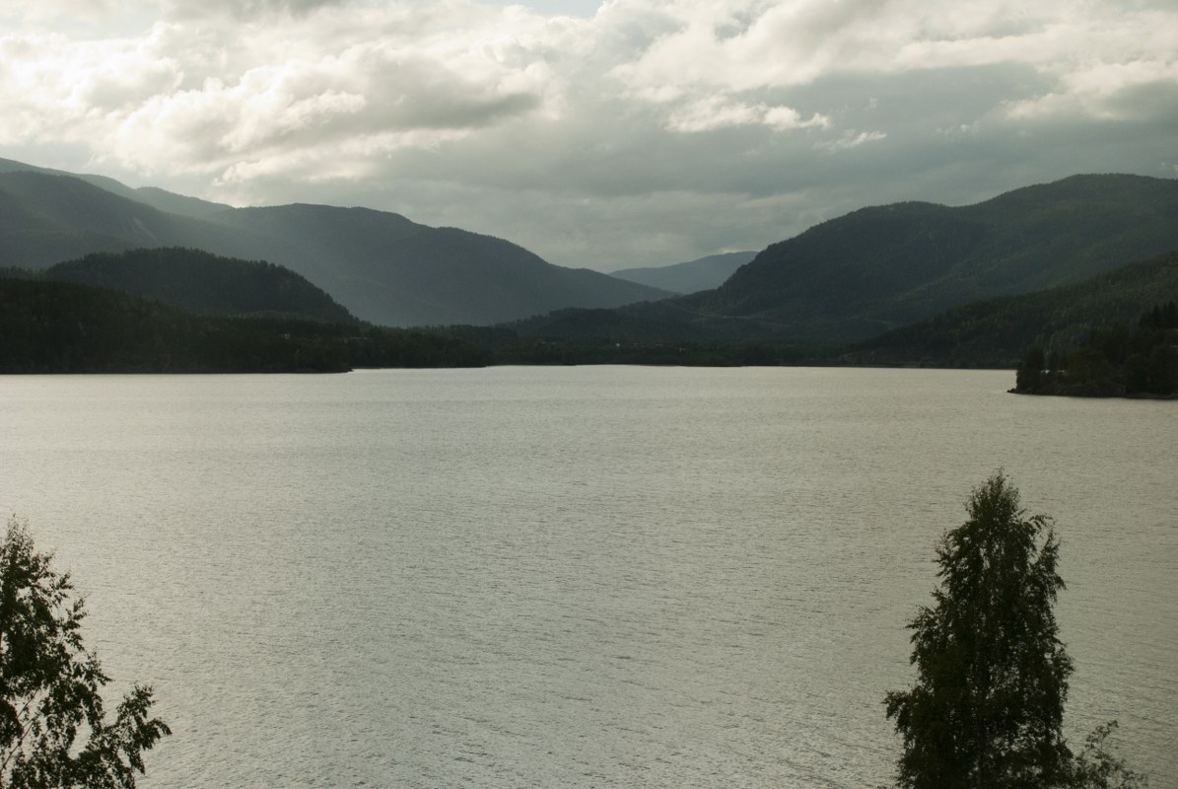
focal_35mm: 75
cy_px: 394
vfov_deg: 18.2
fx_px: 2457
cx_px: 589
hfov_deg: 27.0
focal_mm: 50
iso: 400
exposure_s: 1/2000
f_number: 4.5
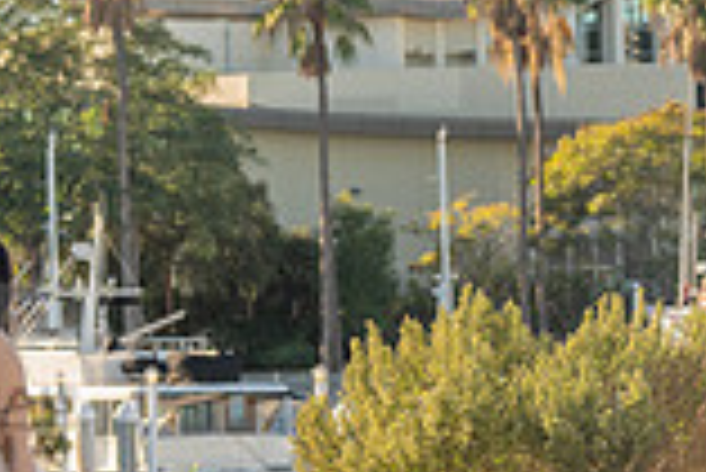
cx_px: -581
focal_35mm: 287
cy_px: 256
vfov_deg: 4.8
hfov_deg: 7.0
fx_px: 5633
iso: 200
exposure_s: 1/1000
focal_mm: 63
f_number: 4
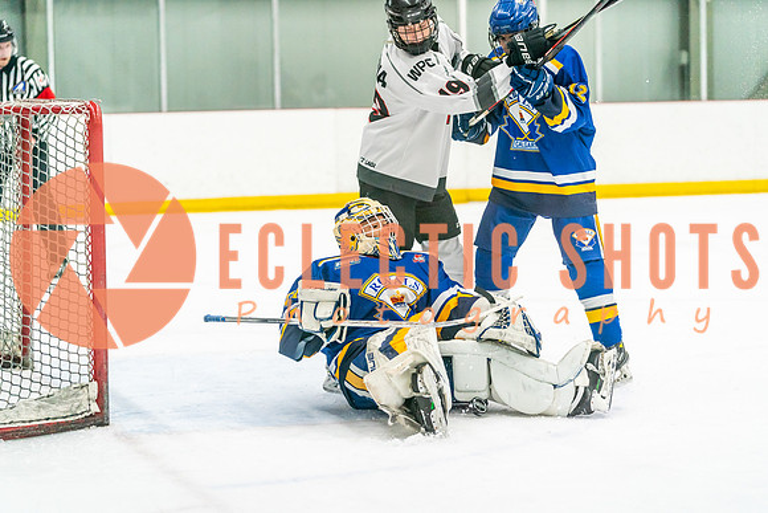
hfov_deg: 19.6
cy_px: 256
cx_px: 384
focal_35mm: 104
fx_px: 2219
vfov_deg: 13.2
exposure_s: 1/1250
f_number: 2.8
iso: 3200
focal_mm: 104
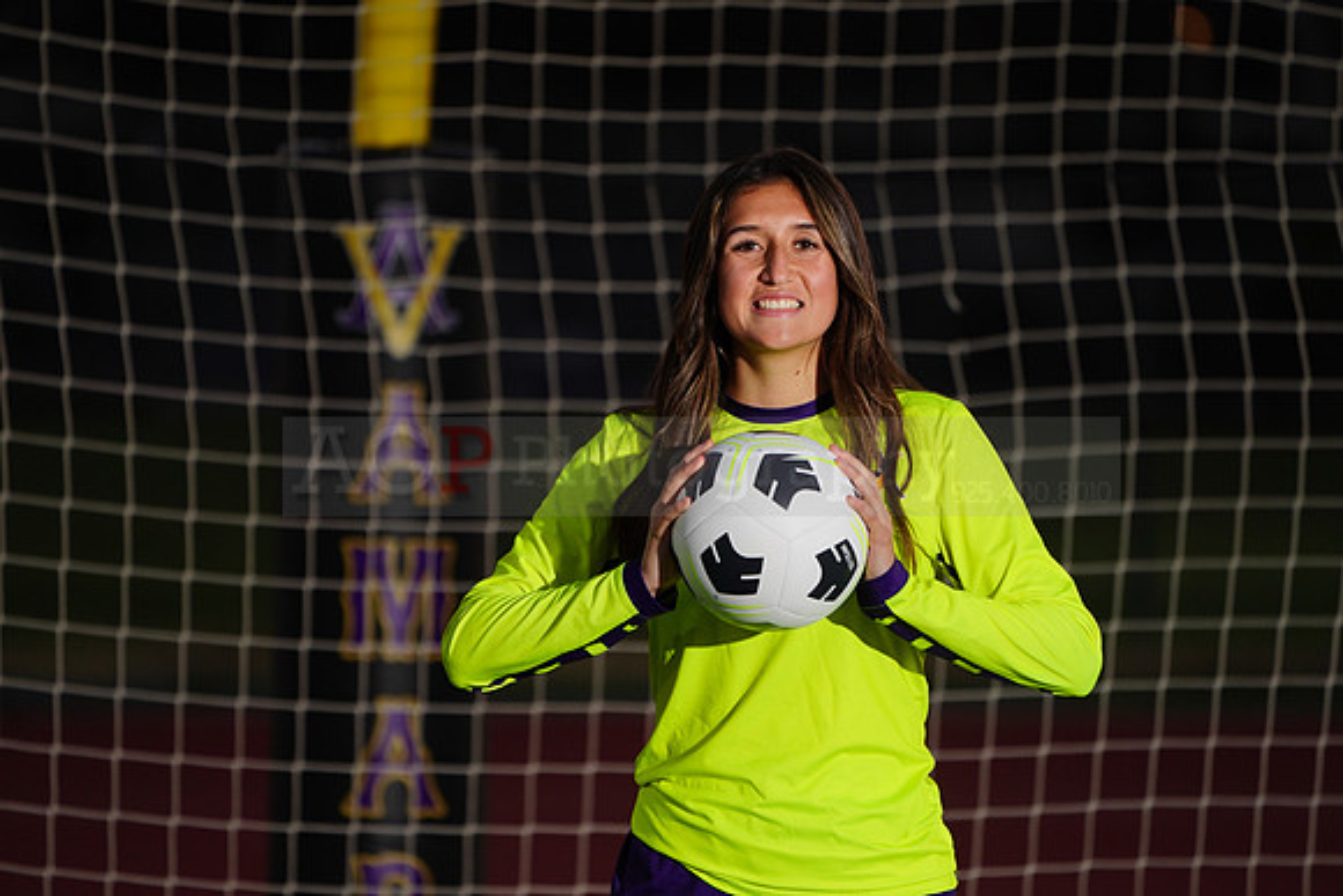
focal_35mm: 394
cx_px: 672
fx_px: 14701
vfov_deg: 3.5
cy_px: 448
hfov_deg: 5.2
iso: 320
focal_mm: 394
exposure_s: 1/200
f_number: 5.6
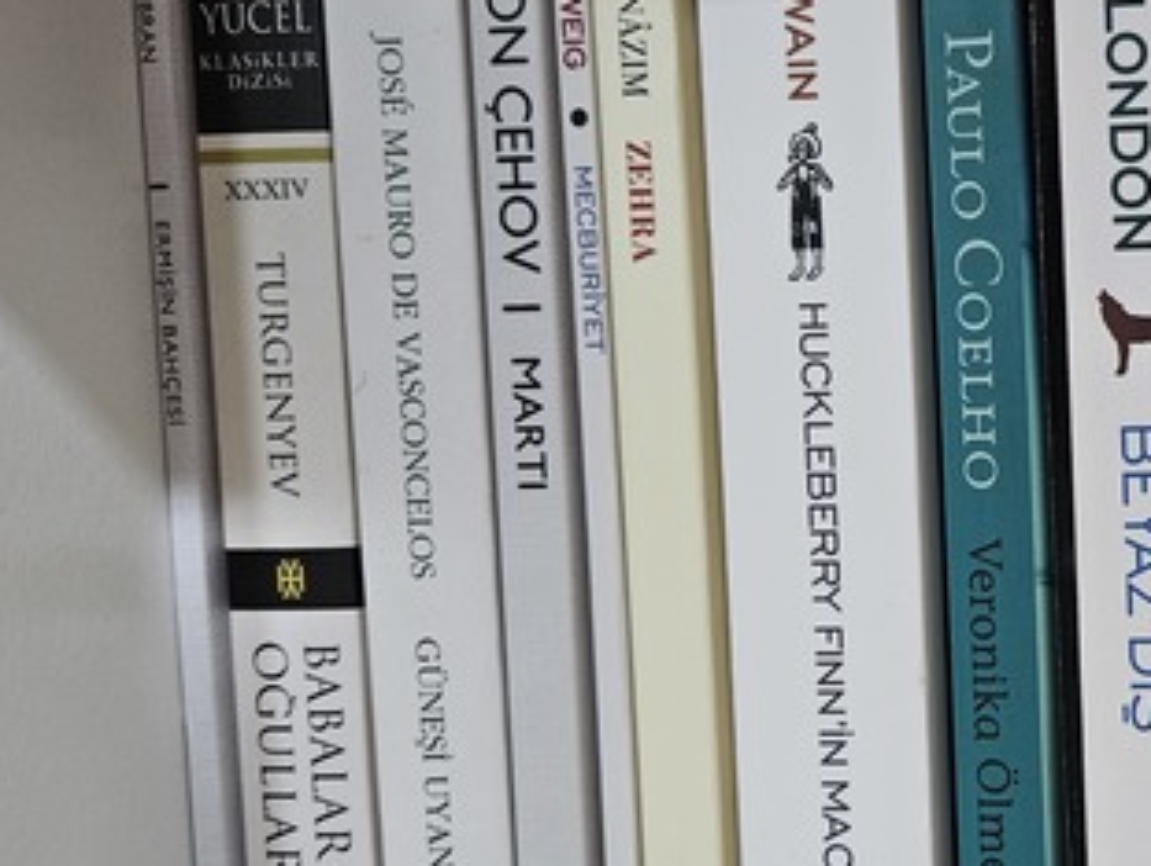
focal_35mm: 51
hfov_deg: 34.1
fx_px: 1698
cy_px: 411
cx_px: 1155
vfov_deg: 28.6
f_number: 1.8
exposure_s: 1/50
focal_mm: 5.4
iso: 800
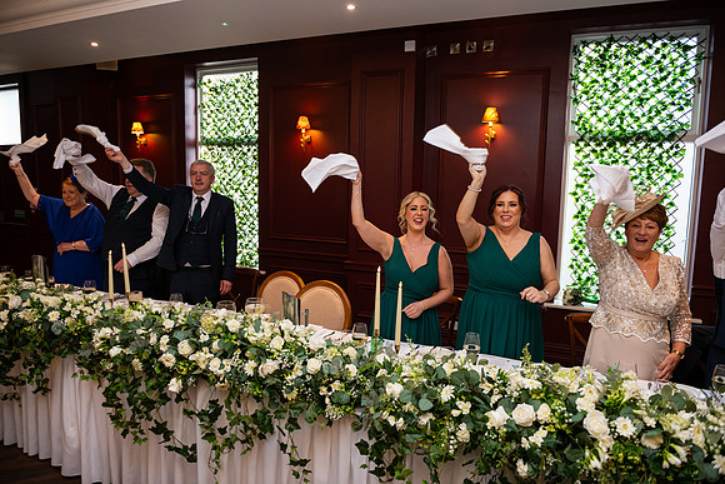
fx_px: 483
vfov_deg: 53.2
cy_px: 242
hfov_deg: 73.7
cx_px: 362
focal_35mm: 24
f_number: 3.5
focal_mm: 24
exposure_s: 1/160
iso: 800
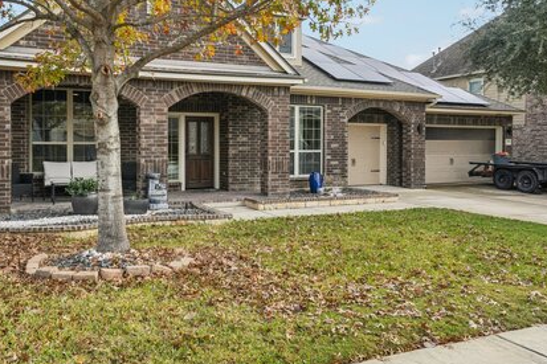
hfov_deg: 60.3
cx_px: 257
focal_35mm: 31
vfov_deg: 42.1
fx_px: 471
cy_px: 148
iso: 800
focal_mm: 20
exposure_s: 1/640
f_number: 9
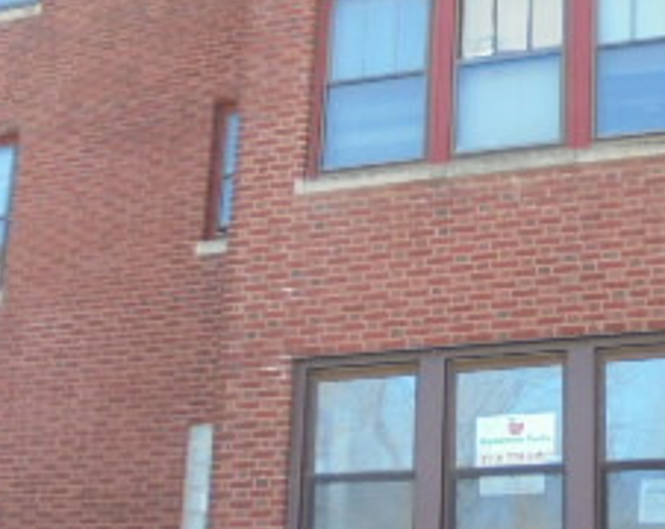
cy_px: 338
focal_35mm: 72
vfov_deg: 21.2
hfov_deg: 26.2
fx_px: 1415
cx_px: 480
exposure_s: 1/100
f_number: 3.5
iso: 100
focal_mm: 4.6
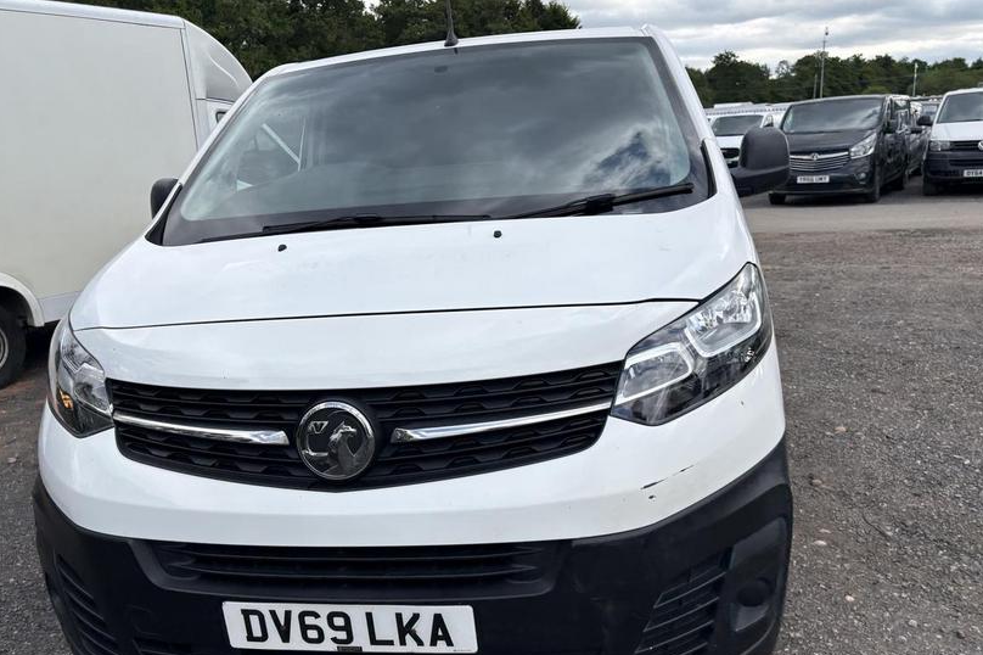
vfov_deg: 43.5
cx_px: 464
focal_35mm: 30
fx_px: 819
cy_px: 369
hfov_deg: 61.9
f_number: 1.6
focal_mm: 5.96
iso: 50
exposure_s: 1/2141
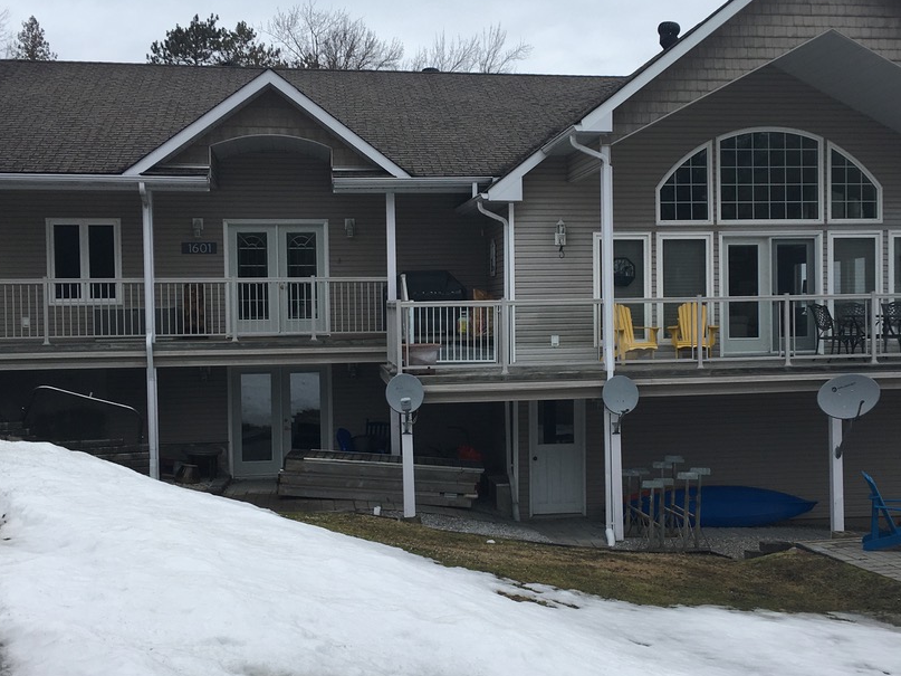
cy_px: 325
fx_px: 1197
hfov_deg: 41.1
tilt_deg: +0.2
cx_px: 528
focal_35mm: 46
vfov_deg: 31.5
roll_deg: +1.4
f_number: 2.2
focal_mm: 4.15
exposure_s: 1/386
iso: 25
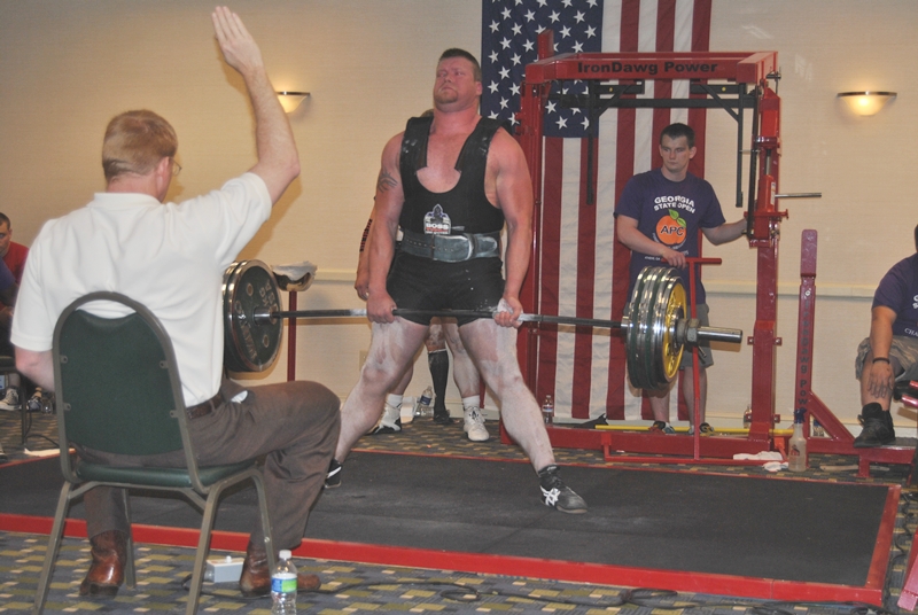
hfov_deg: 33.4
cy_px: 308
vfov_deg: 22.7
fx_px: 1532
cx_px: 459
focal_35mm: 60
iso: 200
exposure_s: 1/60
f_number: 5
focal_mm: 40
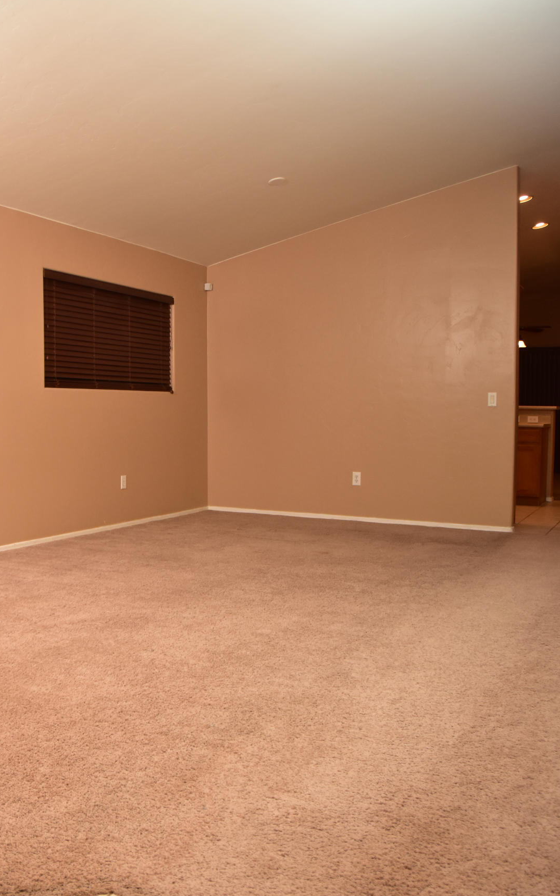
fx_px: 781
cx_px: 234
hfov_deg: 39.3
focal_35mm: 32
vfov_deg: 59.6
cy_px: 480
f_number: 3.5
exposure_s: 1/250
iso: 1000
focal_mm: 18
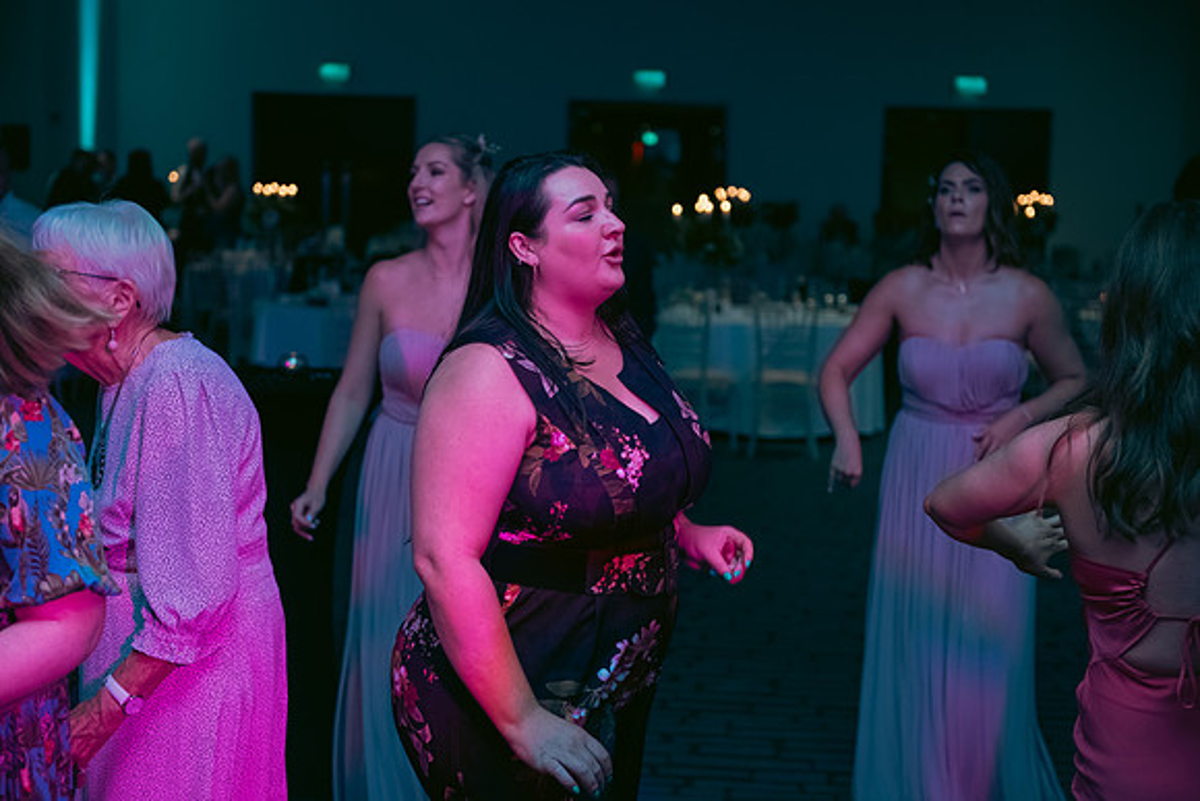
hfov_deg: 34.5
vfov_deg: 23.4
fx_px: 1934
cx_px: 600
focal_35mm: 58
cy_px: 400
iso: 800
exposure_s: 1/160
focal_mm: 58
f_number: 3.5
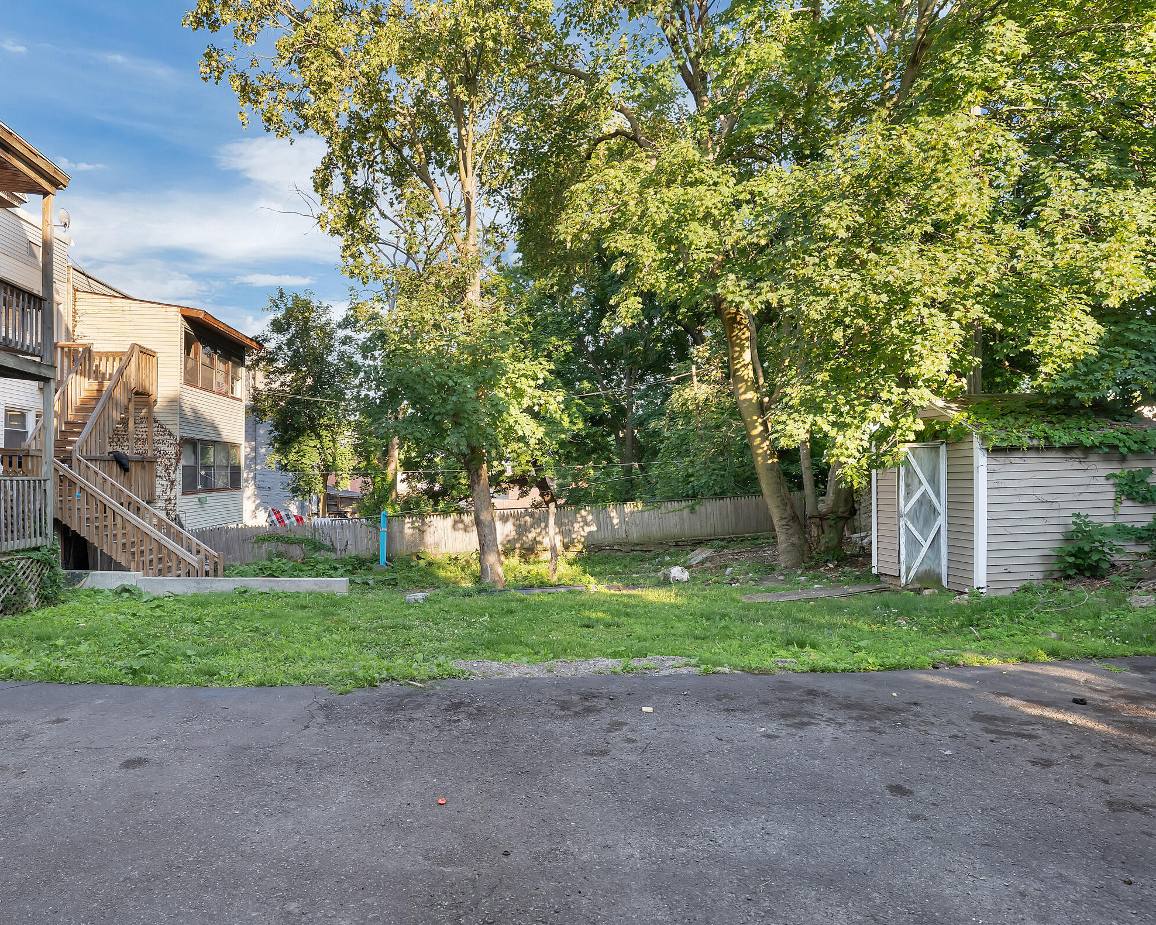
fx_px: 650
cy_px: 463
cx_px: 463
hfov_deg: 82.3
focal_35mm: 19
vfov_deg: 70.9
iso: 640
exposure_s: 1/500
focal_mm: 16
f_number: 6.3
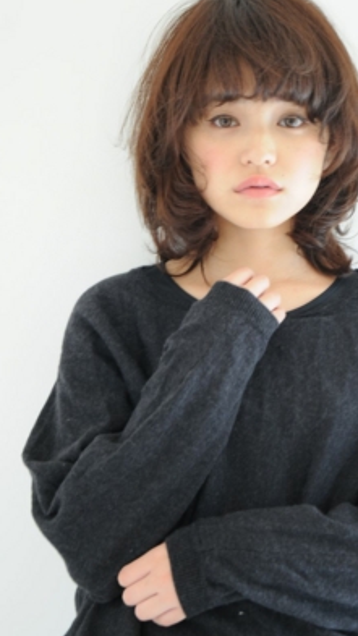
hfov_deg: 18.8
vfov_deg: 32.8
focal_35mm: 64
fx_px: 1080
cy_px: 317
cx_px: 211
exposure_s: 1/15
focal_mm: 40
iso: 200
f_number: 4.2
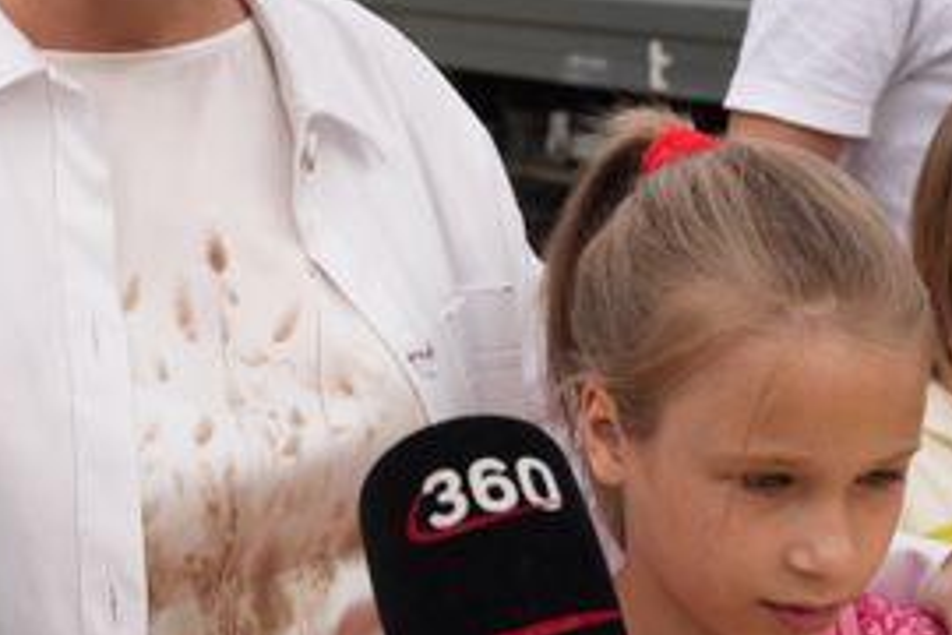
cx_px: 284
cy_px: -166
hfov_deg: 21.8
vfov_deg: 14.2
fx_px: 2459
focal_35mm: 93
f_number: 5.6
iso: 100
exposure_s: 1/200
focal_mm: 36
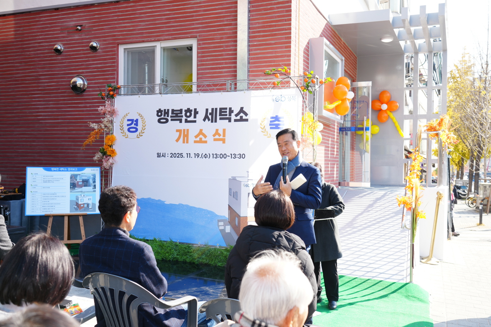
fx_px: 491
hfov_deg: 53.2
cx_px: 246
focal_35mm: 36
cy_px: 164
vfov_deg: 36.8
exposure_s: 1/200
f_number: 5.6
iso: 250
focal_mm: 36
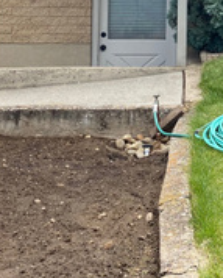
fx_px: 749
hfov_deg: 16.0
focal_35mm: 91
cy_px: -12
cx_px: 292
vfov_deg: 20.2
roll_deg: -1.0
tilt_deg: -2.2
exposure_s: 1/640
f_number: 1.8
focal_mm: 4.25
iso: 32
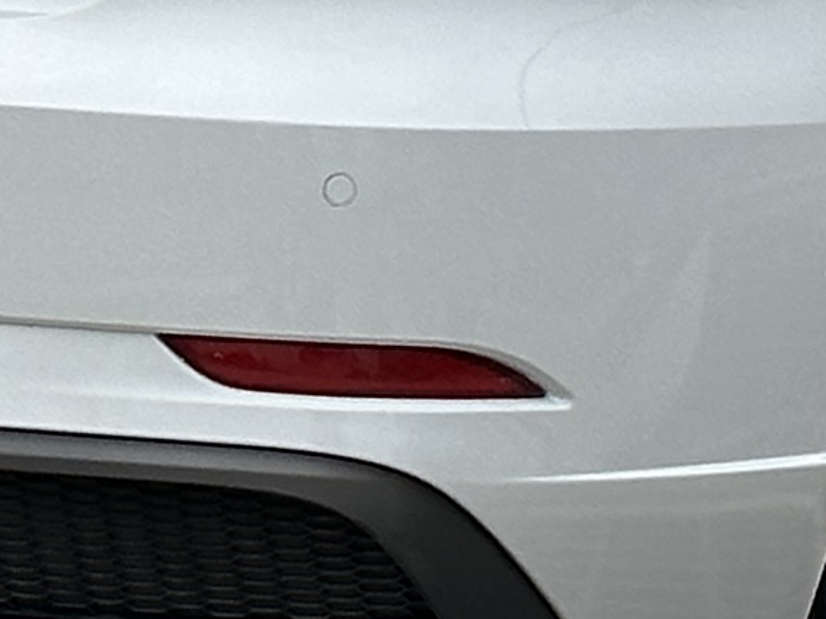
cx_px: 317
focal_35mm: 341
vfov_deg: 4.3
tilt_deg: -3.6
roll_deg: -0.2
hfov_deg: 5.8
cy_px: -844
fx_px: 8137
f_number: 1.78
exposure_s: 1/4184
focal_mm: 6.86
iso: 64
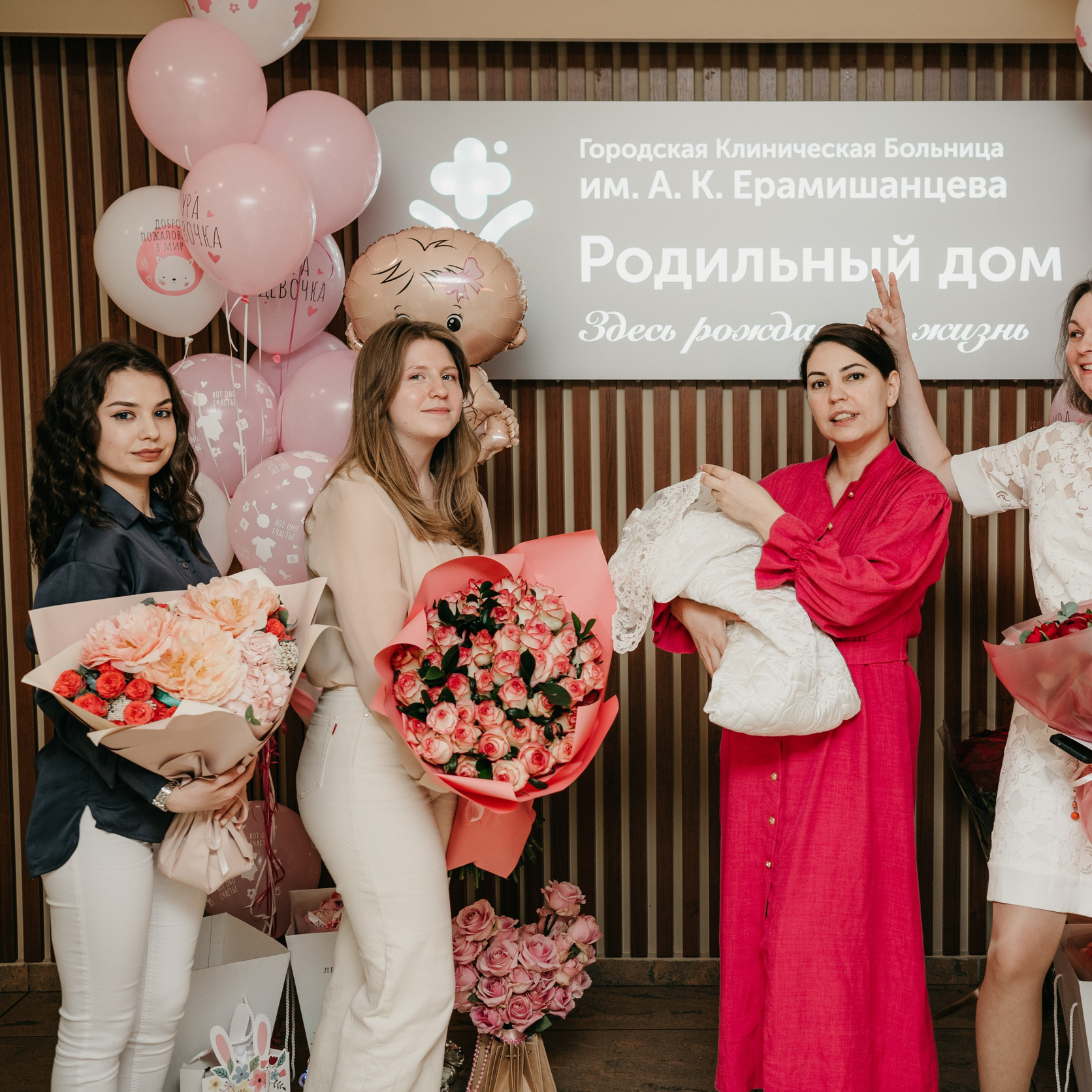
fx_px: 1892
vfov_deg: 32.2
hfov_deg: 31.8
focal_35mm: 53
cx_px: 762
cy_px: 543
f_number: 4
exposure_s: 1/160
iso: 200
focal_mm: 40
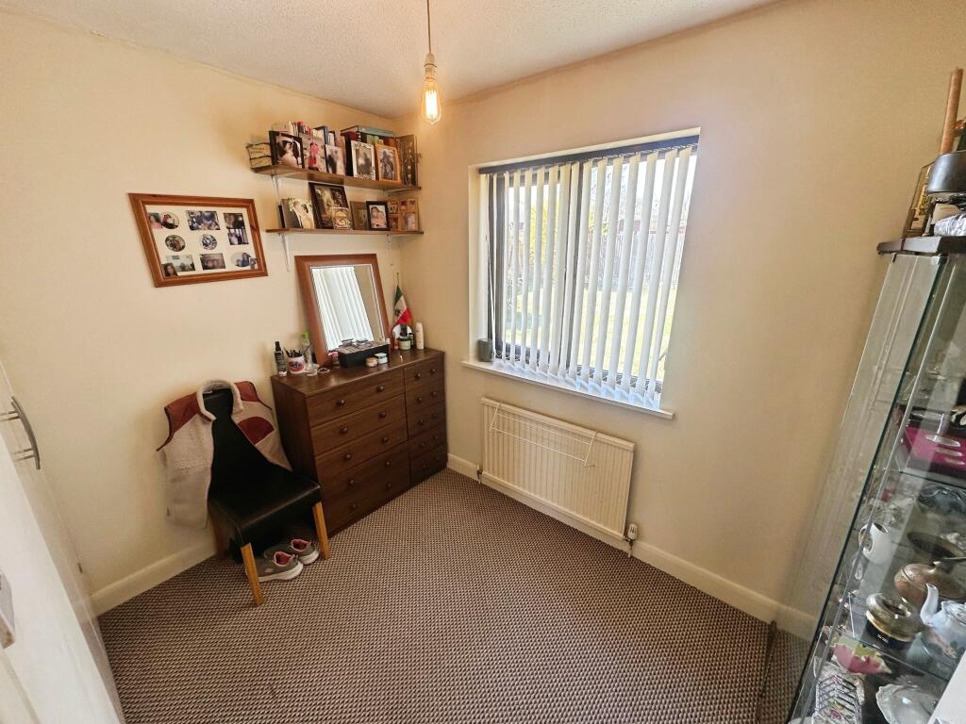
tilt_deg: -17.0
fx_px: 391
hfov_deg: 102.1
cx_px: 483
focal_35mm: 14
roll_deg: +0.1
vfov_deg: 85.7
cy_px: 362
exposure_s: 1/100
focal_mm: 2.22
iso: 64
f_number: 2.2
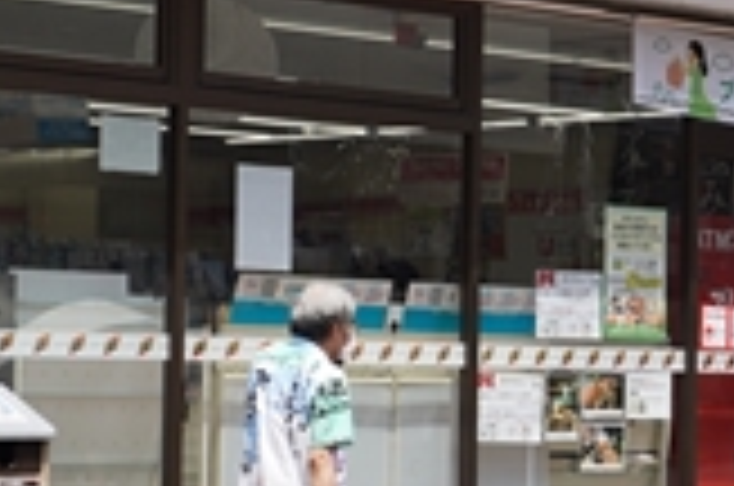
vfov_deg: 7.9
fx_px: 3500
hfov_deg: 11.9
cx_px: 662
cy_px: 245
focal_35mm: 172
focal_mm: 35
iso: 100
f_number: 3.5
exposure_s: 1/640
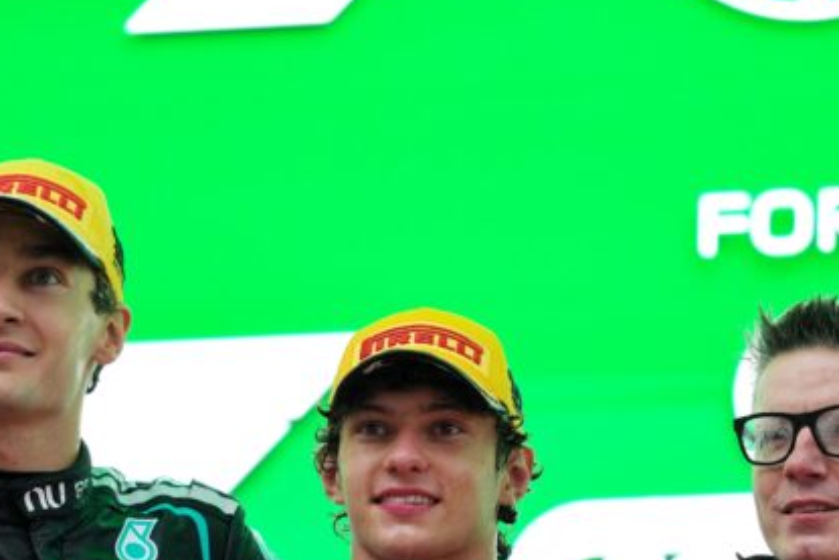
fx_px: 23033
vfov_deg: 1.4
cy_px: 407
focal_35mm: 988
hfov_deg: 2.1
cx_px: 495
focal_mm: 400
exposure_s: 1/250
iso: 250
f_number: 2.8
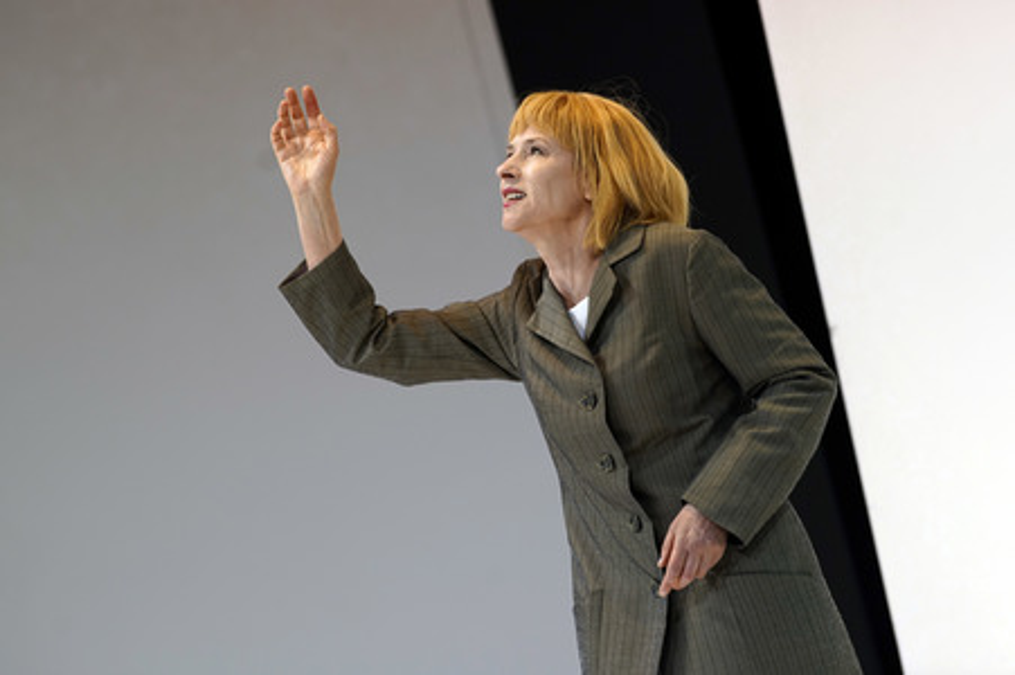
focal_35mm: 200
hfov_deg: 10.3
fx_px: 5635
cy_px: 338
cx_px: 508
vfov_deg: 6.9
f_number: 4.5
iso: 640
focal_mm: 200
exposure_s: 1/200
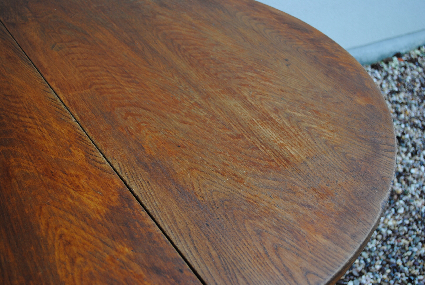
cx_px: 212
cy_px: 142
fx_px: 497
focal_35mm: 42
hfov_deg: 46.3
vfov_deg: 32.0
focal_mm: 28
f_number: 4.5
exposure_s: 1/80
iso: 200
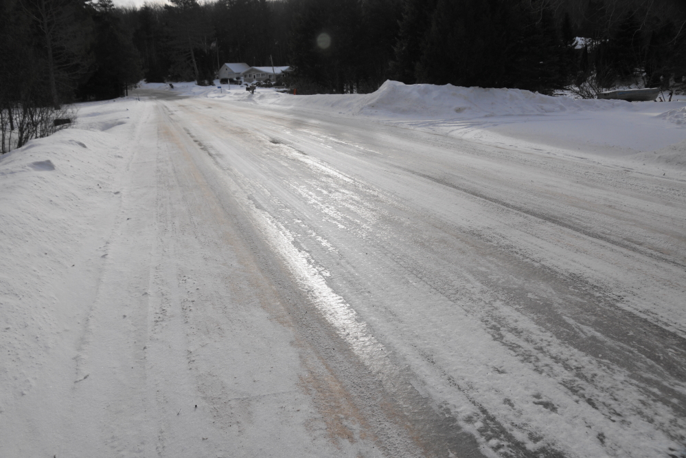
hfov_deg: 67.4
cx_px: 343
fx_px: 514
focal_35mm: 27
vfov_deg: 47.9
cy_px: 229
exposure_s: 1/320
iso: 100
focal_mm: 18
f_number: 8
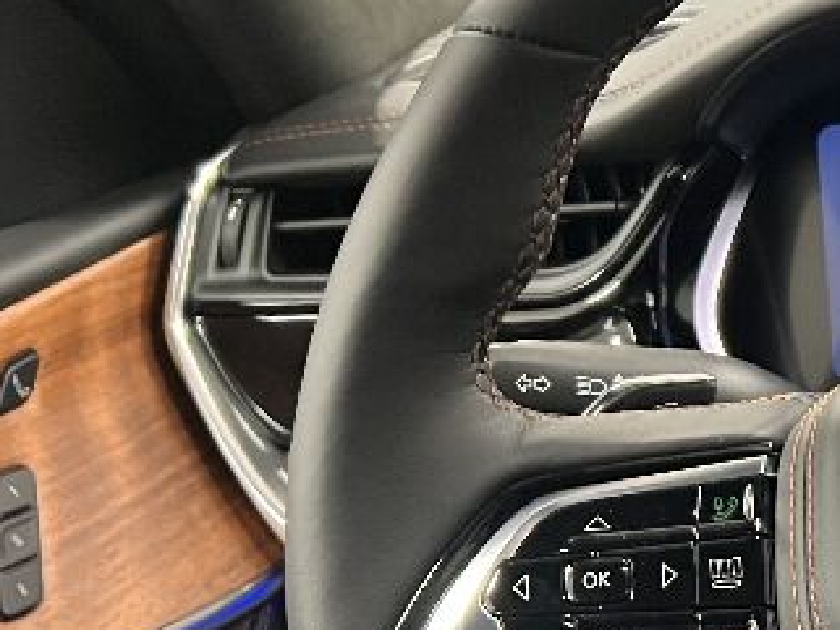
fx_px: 2015
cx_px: 1167
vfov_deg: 17.5
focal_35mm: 83
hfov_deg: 20.9
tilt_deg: -22.6
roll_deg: +4.1
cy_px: 580
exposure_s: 1/31
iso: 500
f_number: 1.5
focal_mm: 5.7
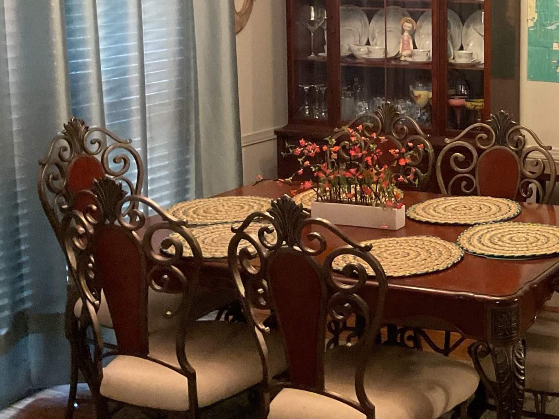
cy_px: 74
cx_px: 574
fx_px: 1050
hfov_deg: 27.9
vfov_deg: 22.2
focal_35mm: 65
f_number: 1.8
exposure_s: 1/60
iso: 250
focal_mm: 3
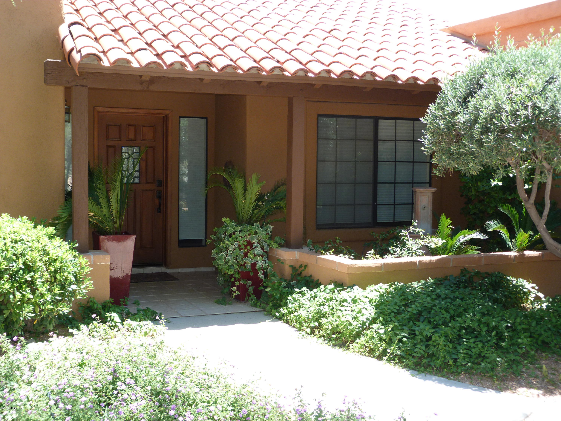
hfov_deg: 41.2
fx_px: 745
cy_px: 210
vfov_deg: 31.5
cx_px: 280
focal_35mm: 46
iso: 80
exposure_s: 1/125
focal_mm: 8.3
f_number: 3.2
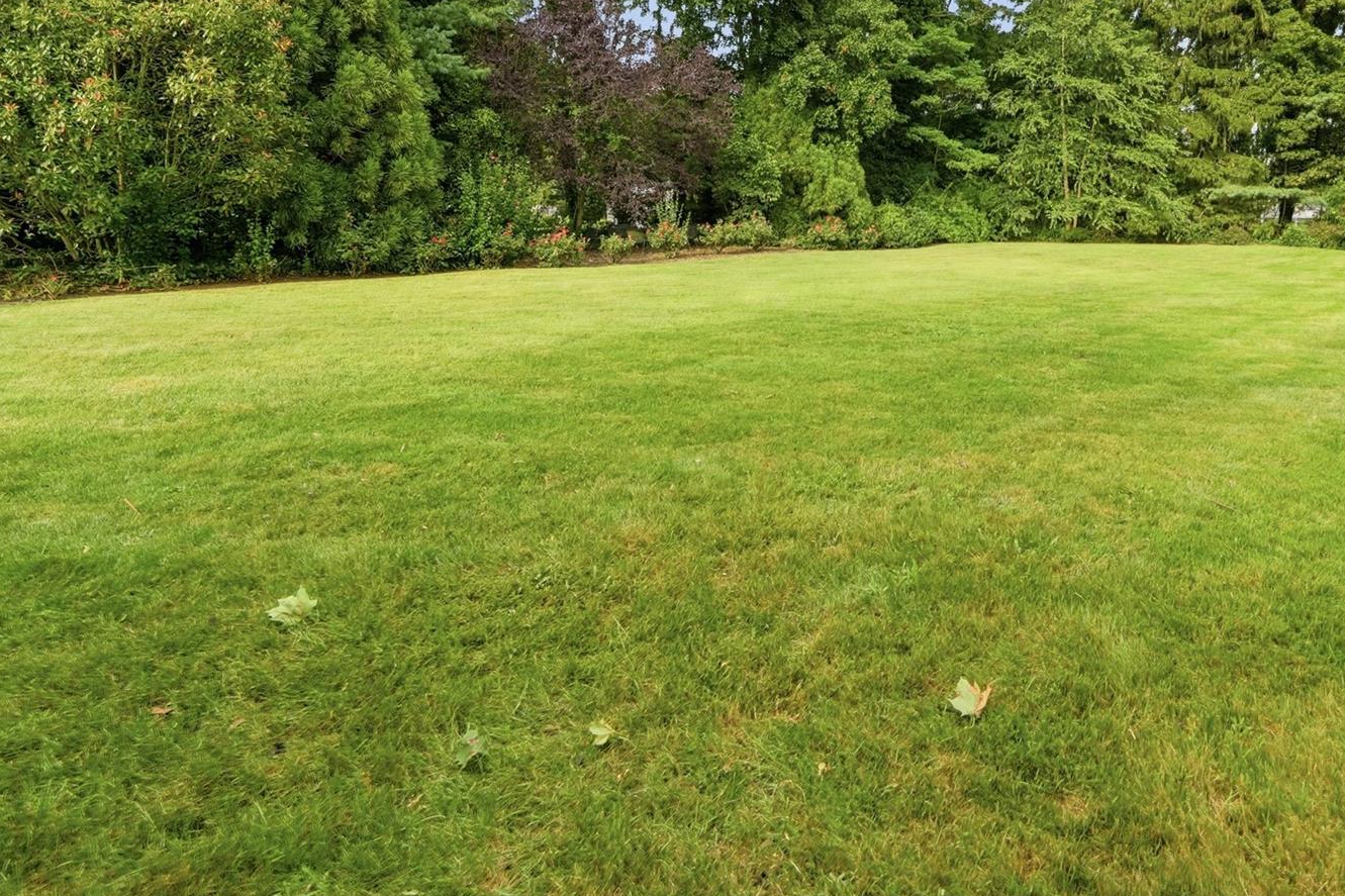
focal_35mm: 20
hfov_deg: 82.7
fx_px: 747
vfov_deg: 58.4
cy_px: 214
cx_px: 826
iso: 1000
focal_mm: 13
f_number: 9
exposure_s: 1/5000
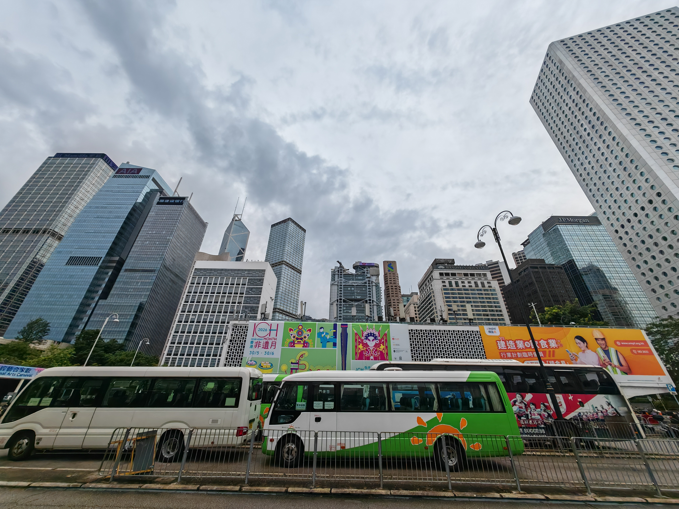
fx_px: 255
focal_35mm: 13
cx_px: 340
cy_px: 254
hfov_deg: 106.2
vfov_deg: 89.9
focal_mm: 1.82
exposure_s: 1/1100
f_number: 2
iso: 50
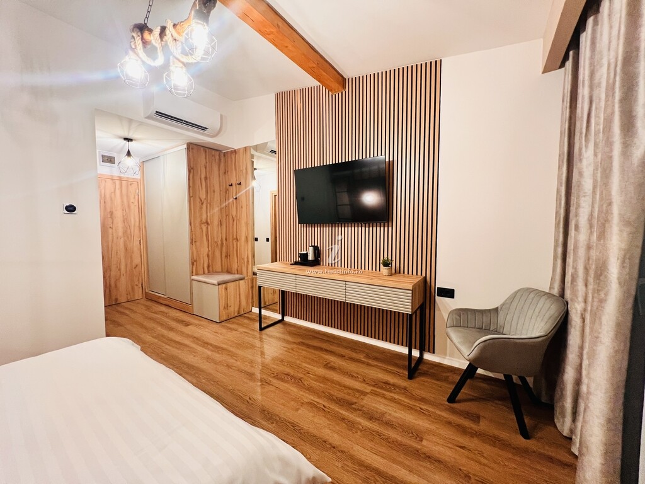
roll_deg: +0.0
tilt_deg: -3.8
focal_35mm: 13
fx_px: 242
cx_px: 322
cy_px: 242
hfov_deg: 106.2
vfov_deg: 89.9
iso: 400
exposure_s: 1/50
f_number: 1.8
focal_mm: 1.57
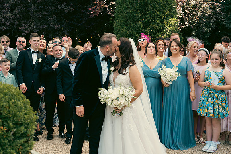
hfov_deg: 39.6
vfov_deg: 27.0
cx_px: 116
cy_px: 77
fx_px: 321
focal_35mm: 50
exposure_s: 1/250
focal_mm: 50
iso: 320
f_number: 5
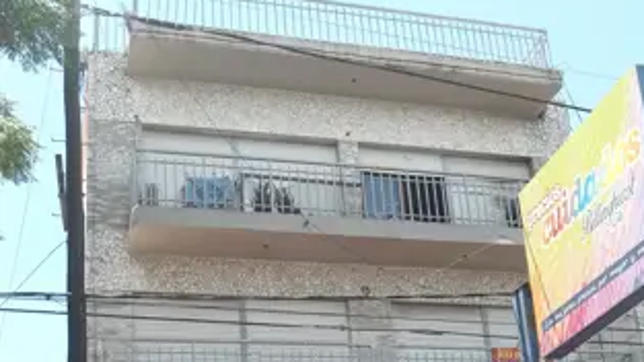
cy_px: 375
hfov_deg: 37.9
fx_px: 939
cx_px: 327
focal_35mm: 55
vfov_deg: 21.0
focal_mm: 6.7
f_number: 3.2
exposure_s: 1/400
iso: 80
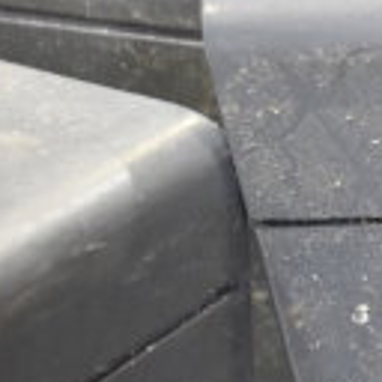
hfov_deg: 10.0
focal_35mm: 158
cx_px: 827
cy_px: 339
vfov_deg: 11.0
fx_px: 1973
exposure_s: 1/40
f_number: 4
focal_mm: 26
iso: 1400
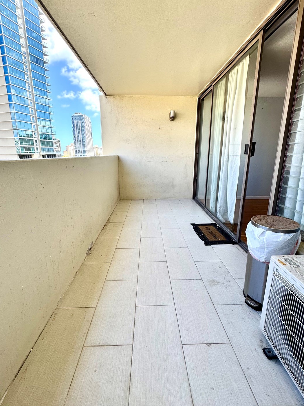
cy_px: 197
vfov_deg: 94.5
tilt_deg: -13.6
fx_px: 187
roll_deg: -0.6
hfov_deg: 78.1
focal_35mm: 16
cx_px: 152
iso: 40
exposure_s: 1/169
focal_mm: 2.22
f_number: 2.2
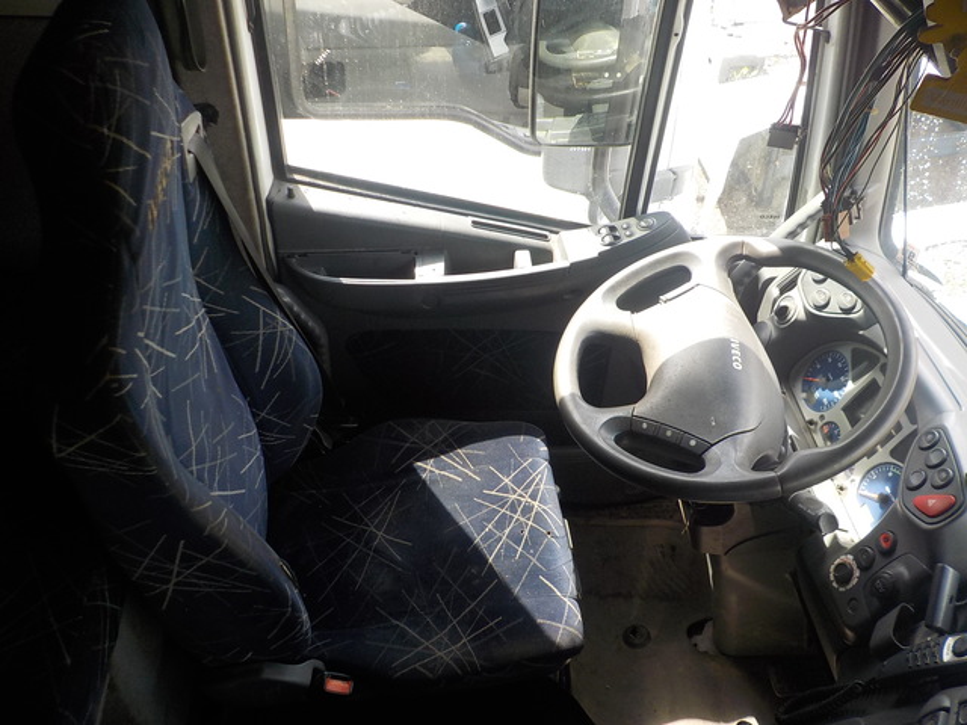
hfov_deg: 60.0
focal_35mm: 30
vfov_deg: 46.8
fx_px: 838
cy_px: 362
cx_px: 484
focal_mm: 4.1
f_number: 3.3
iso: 125
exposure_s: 1/100
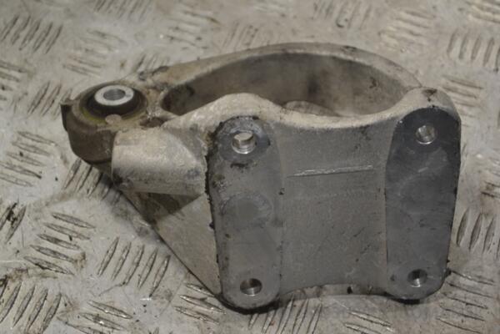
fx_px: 1146
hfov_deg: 24.6
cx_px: 250
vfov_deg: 16.6
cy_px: 167
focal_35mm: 82
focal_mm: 55
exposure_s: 1/80
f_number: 5.6
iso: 400
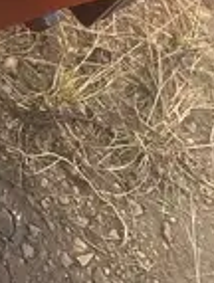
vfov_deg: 12.2
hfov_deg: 10.1
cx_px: -262
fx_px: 1091
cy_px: -361
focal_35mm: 133
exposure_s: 1/122
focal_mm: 4.25
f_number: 1.8
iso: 64
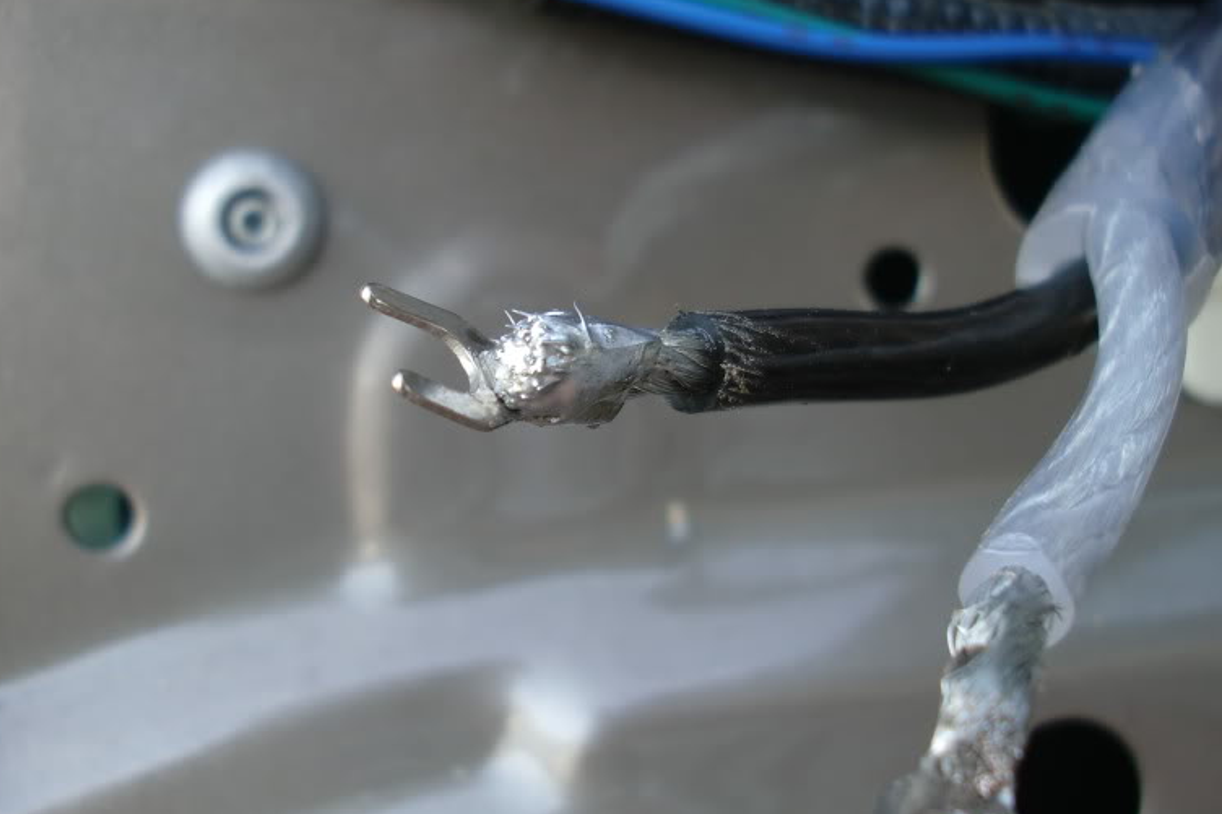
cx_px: 574
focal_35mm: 51
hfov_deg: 38.9
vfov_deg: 26.5
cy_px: 367
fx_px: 1731
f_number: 2.8
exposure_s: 1/80
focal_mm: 6.3
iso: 64
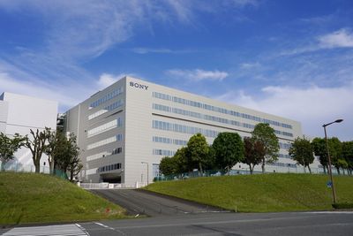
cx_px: 176
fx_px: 294
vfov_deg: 43.6
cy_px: 118
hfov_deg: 61.9
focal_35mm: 30
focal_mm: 30
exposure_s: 1/640
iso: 100
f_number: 6.3
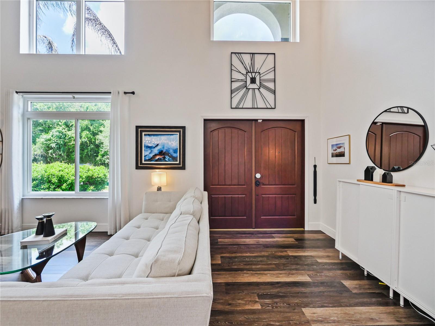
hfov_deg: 102.1
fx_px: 176
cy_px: 163
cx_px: 218
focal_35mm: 14
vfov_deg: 85.6
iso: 640
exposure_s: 1/60
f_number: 4
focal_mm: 7
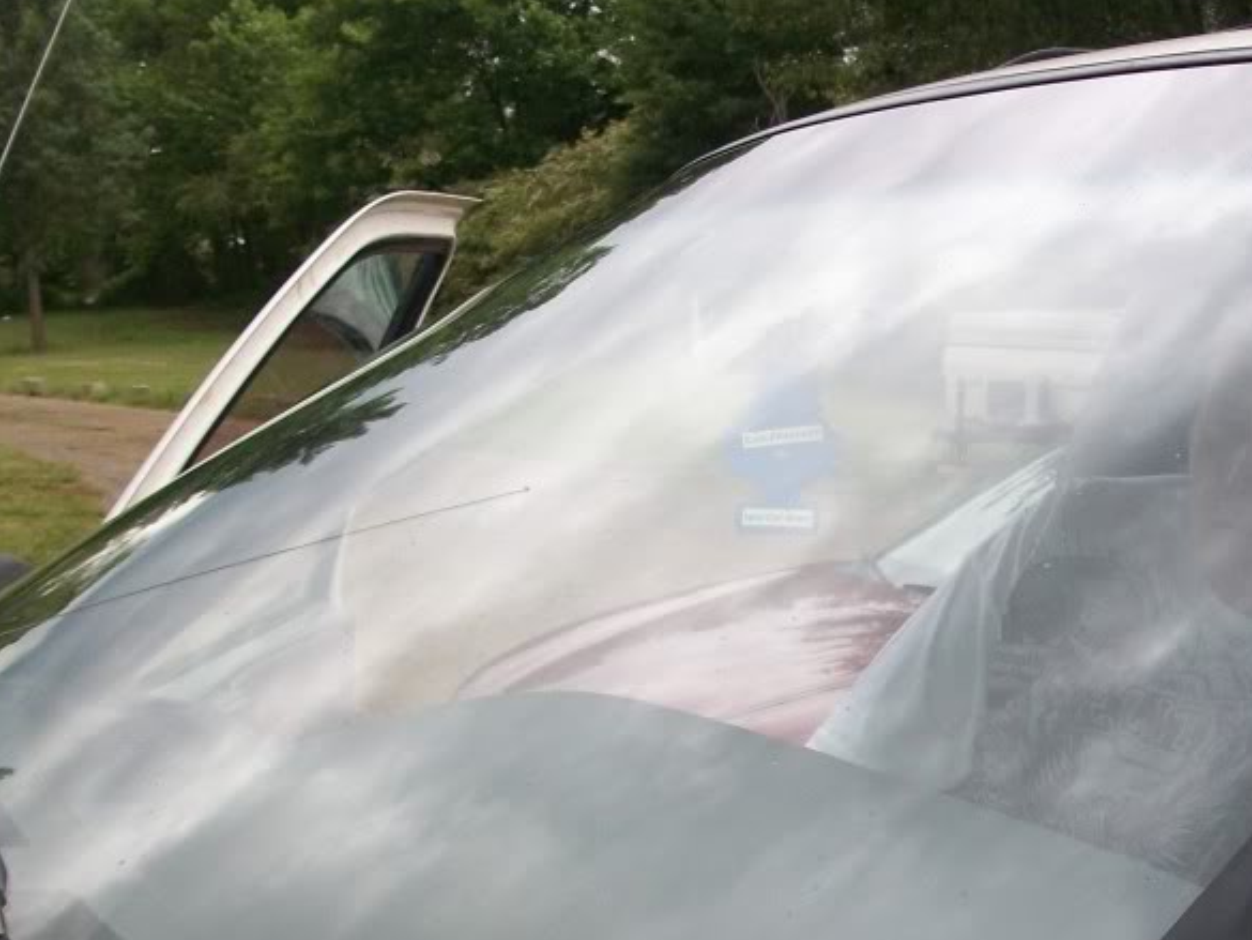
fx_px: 2026
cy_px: 666
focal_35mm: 56
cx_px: 835
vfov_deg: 25.9
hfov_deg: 34.0
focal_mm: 5.7
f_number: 2.9
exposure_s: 1/400
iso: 80
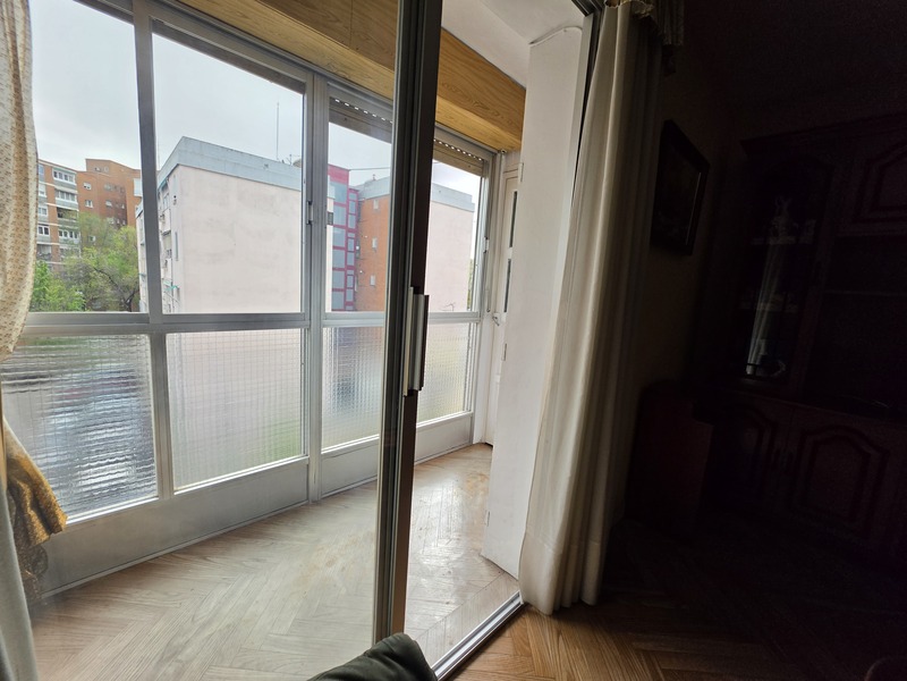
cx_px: 454
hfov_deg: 106.2
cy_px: 340
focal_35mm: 13
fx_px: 341
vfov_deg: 89.9
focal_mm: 2.2
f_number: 1.9
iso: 32
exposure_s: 1/388
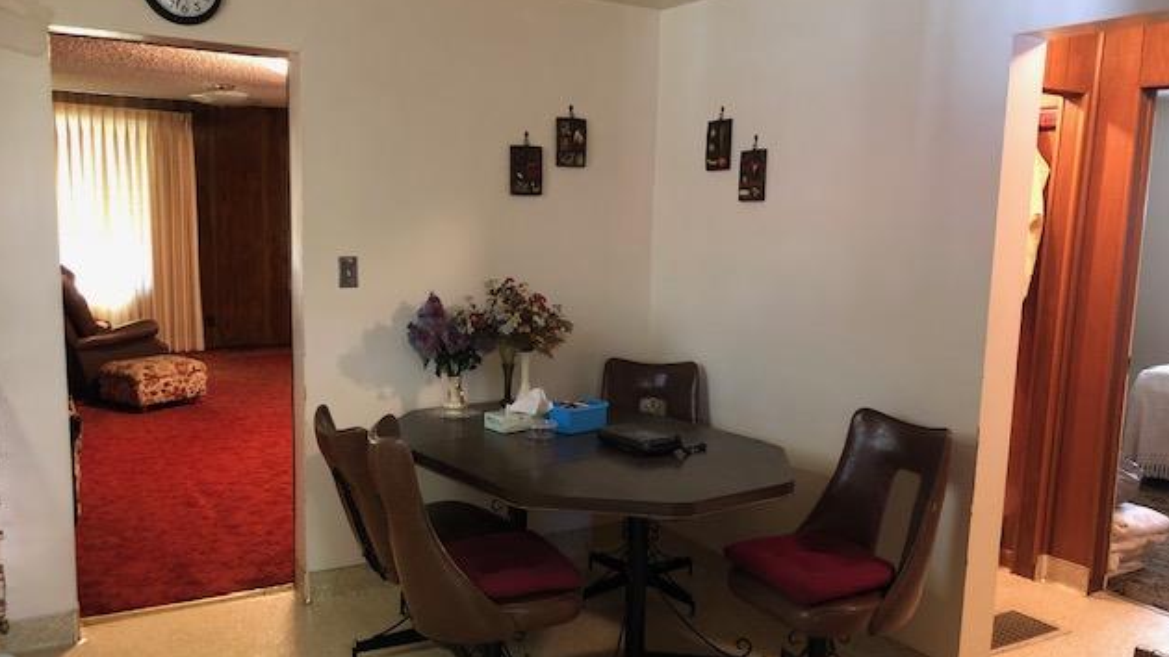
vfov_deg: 37.7
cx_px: 588
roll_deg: -1.6
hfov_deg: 62.6
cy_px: 364
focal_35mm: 31
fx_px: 961
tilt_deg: -8.4
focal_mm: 3.99
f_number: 1.8
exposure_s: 1/11
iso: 100
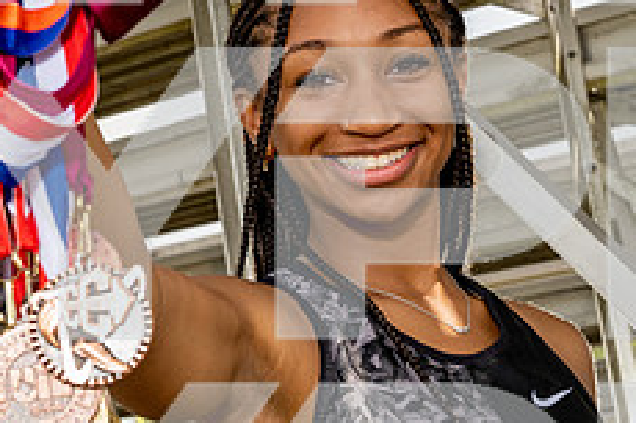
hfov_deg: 19.2
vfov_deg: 12.9
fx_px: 1871
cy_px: 195
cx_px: 221
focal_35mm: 106
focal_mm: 42
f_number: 8
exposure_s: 1/125
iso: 100
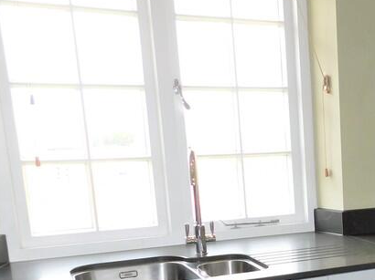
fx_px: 650
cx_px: 450
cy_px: 264
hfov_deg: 28.1
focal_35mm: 60
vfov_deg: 23.6
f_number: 3
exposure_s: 1/100
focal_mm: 4.1
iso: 125
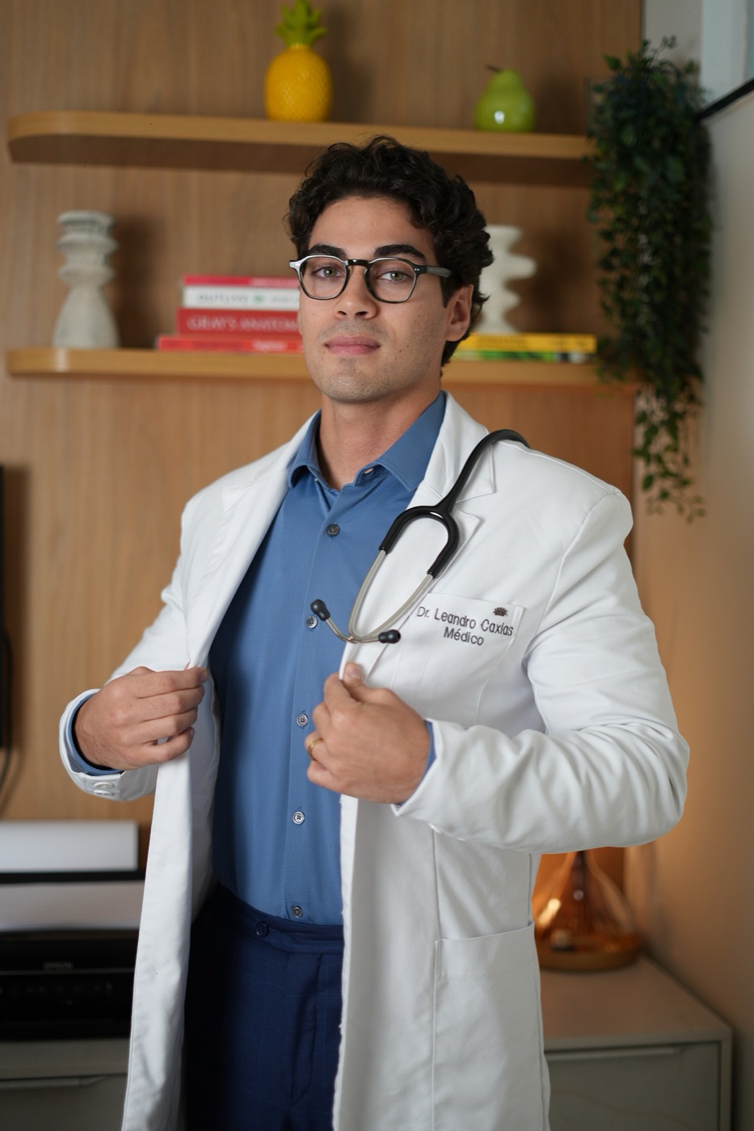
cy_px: 566
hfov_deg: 27.0
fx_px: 1571
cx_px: 377
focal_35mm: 50
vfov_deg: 39.6
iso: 160
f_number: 1.8
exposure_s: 1/50
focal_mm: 50
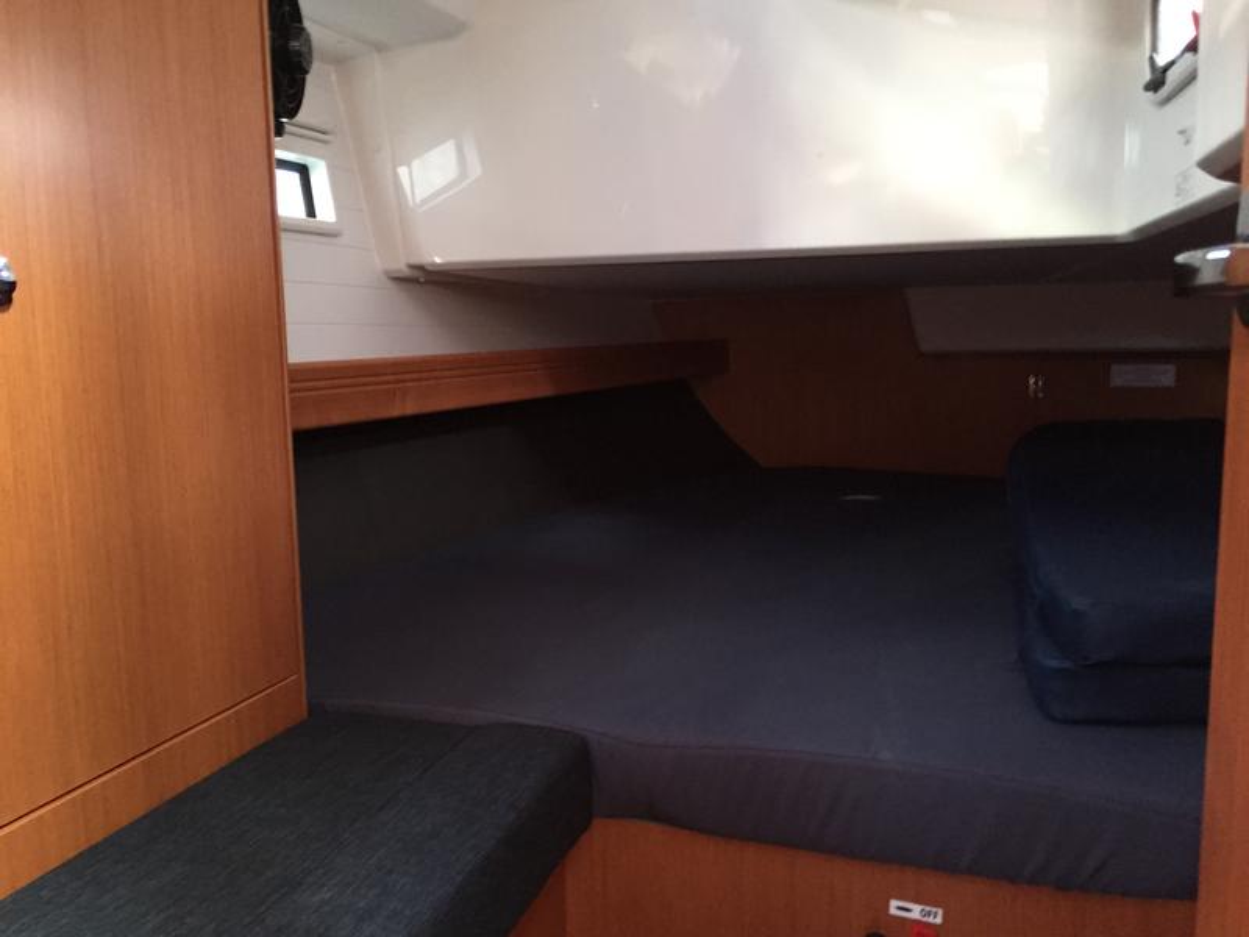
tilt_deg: -8.3
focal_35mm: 29
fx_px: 1046
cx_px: 624
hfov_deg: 61.7
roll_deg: +0.4
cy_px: 468
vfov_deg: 48.2
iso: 250
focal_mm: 4.15
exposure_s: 1/17
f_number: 2.2
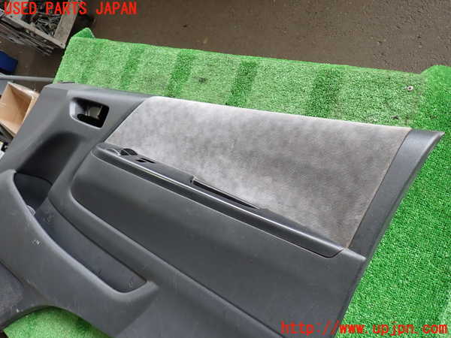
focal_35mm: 25
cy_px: 169
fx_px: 326
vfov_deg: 54.9
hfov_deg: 69.4
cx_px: 226
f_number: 2
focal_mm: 4.5
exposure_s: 1/100
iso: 100
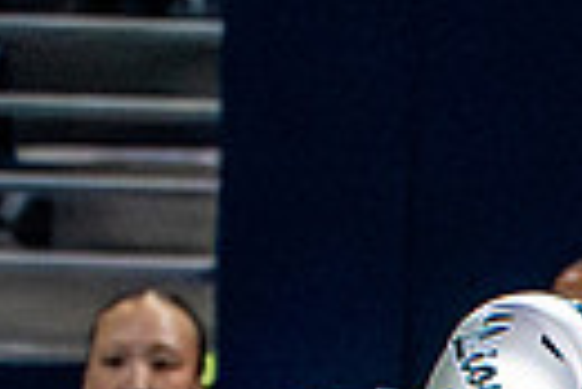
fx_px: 65564
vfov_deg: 0.3
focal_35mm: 4051
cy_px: 793
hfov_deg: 0.5
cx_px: 731
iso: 8000
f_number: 5.6
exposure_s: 1/1000
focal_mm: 400
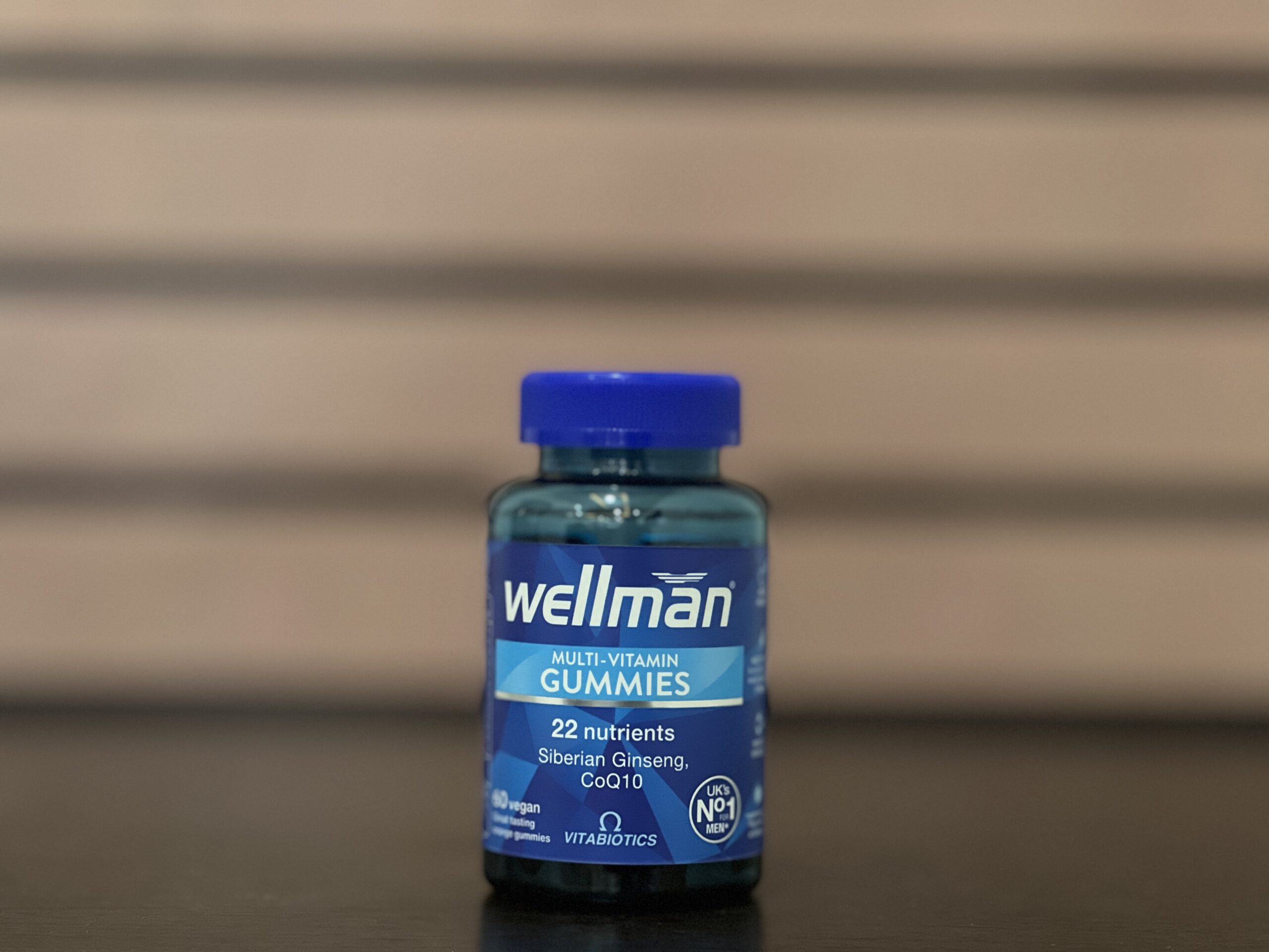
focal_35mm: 77
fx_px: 2823
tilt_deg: -1.1
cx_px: 634
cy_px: 476
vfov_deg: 19.1
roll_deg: -0.6
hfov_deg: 25.3
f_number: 2.8
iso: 320
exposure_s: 1/25
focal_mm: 9
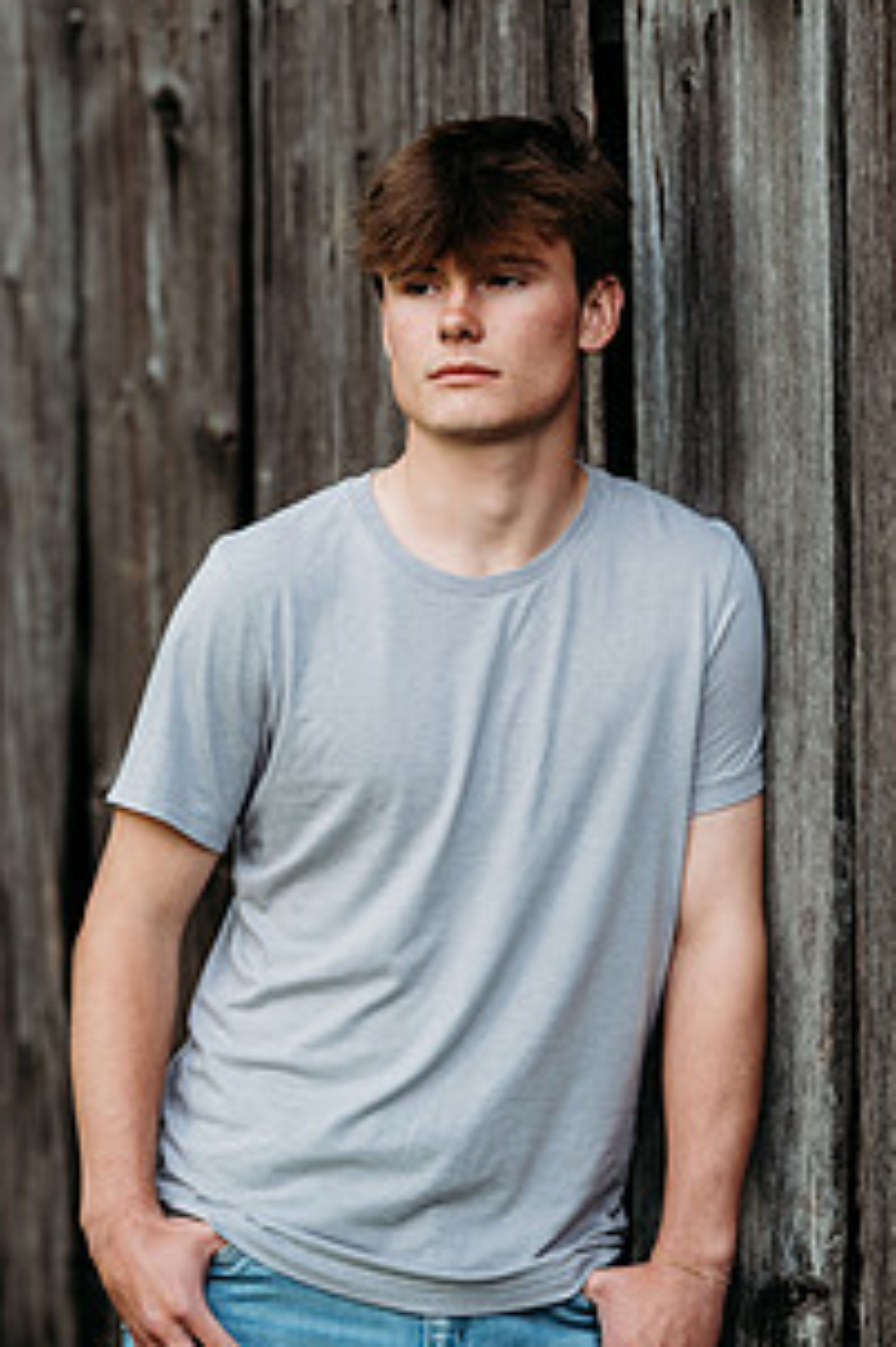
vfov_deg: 10.2
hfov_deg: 6.8
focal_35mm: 201
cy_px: 584
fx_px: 7512
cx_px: 477
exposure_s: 1/400
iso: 160
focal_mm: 135
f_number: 2
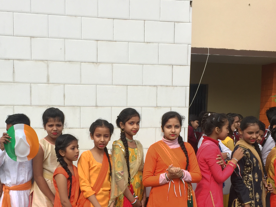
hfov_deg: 36.6
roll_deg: -0.7
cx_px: 104
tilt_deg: -6.0
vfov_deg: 27.6
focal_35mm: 52
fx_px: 415
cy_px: 160
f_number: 2.2
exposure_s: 1/920
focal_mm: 4.15
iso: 32
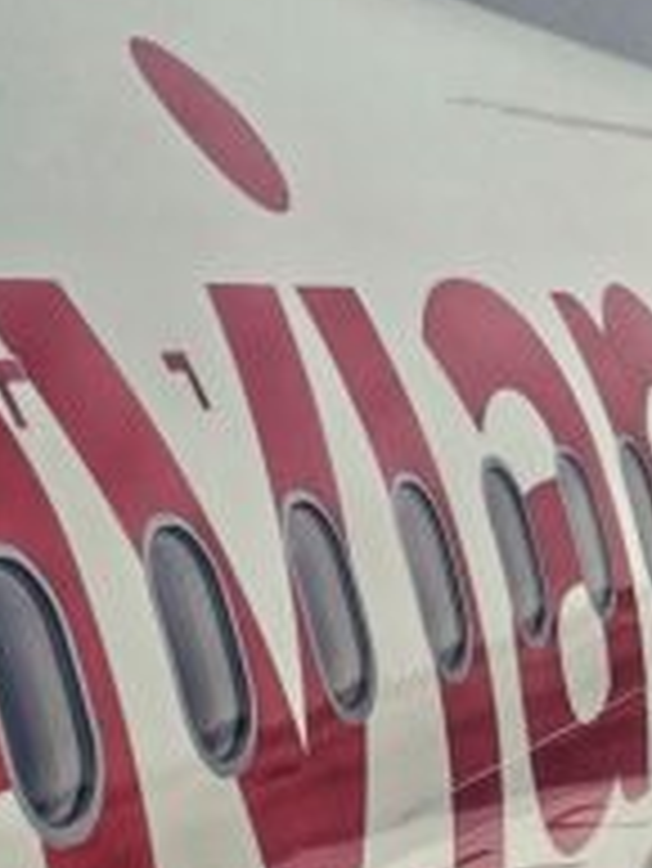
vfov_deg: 16.1
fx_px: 3060
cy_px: 648
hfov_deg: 11.1
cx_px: 1273
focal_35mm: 122
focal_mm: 6.3
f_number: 1.7
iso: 40
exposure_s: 1/180
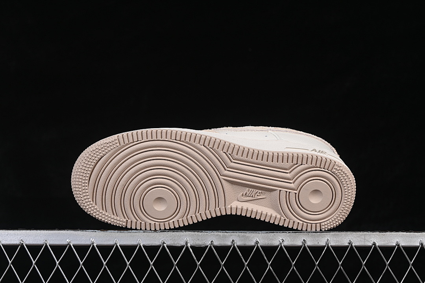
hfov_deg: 27.0
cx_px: 212
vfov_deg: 18.2
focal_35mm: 75
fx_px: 885
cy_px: 142
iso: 160
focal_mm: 50
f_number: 8
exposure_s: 1/80
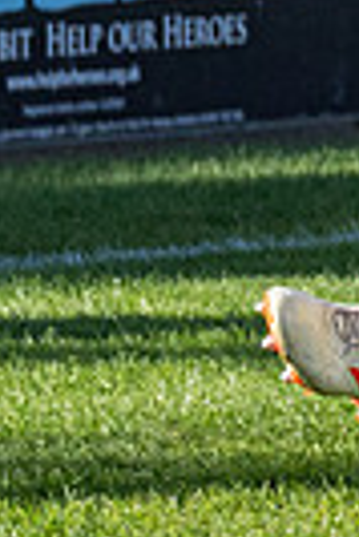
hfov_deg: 1.7
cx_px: 1891
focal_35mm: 777
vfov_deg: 2.6
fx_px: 11592
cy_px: -5
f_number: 4.5
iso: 400
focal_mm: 70
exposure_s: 1/2500
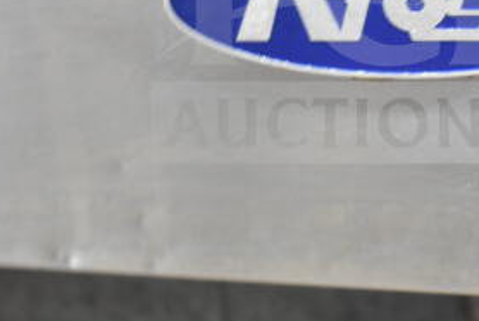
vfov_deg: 11.8
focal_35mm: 115
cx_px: 343
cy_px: 27
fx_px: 1533
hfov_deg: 17.7
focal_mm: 35
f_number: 4.5
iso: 1800
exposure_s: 1/60
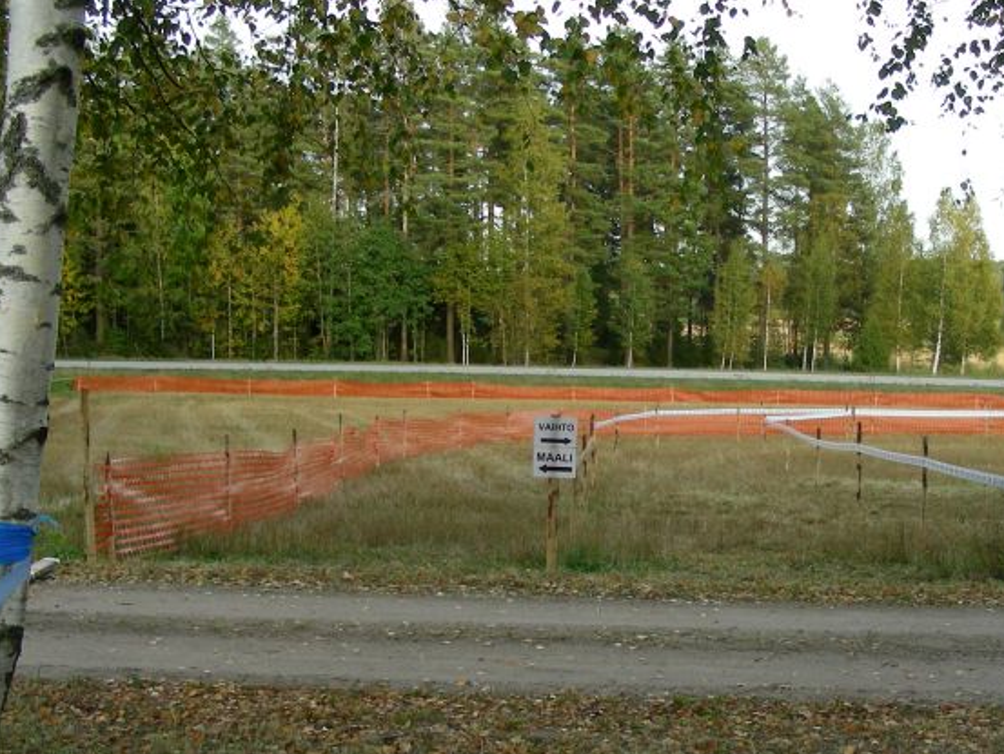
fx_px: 1596
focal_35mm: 55
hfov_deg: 34.7
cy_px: 485
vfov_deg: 26.5
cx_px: 650
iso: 50
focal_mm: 6.3
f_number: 3.5
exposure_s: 1/110
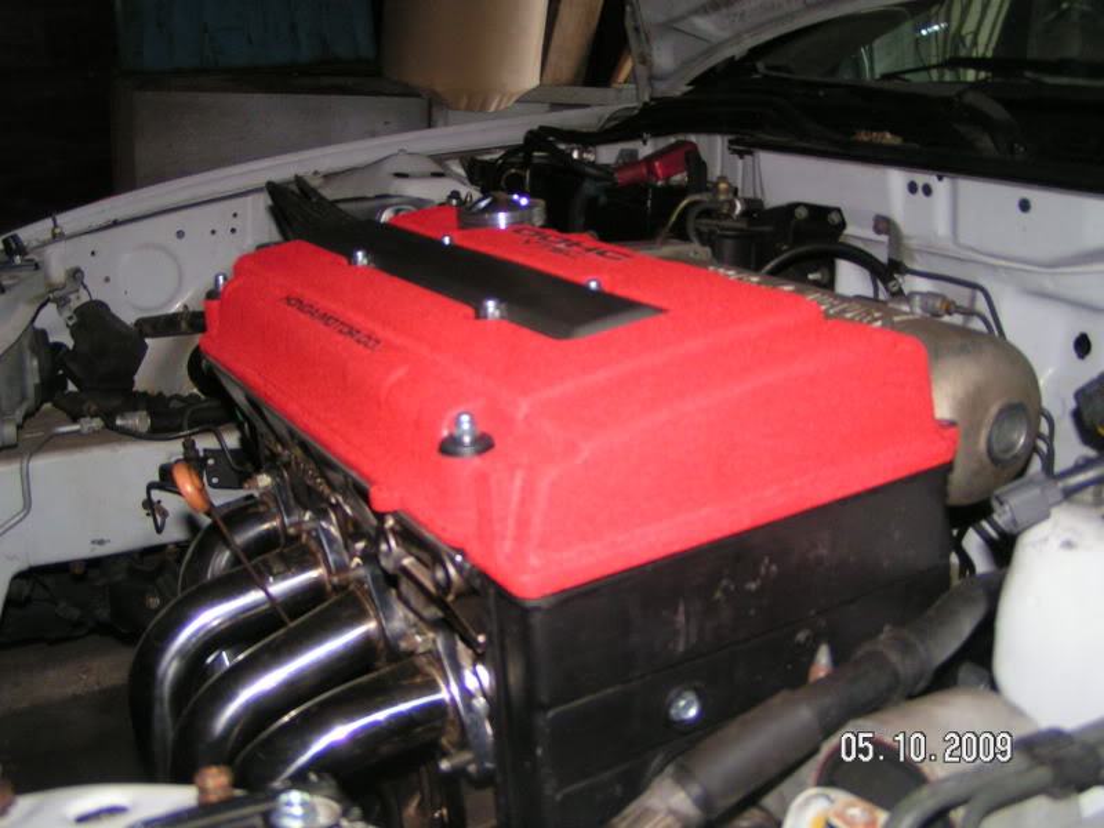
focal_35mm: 38
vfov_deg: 37.7
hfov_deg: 49.0
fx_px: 1212
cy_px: 414
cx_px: 552
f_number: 2.8
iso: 200
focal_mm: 5.8
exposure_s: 1/40
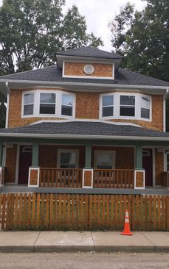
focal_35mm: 42
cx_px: 96
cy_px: 135
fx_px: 309
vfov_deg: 47.2
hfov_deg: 30.5
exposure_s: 1/219
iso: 25
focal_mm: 4.15
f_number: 2.2
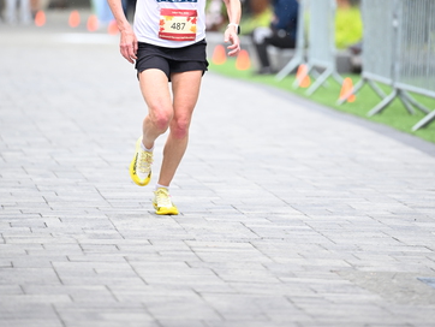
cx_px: 219
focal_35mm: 292
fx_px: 3672
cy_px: 67
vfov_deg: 5.1
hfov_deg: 6.8
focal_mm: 200
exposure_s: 1/1250
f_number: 2.8
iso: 1250
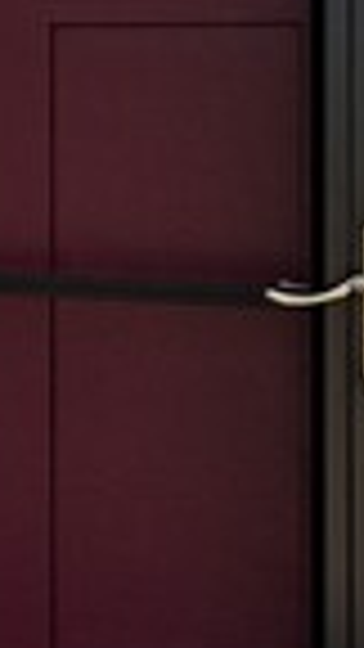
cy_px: 112
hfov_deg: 7.1
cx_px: -1096
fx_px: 2162
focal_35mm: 126
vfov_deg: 16.9
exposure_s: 1/125
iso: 100
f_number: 6.3
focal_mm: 16
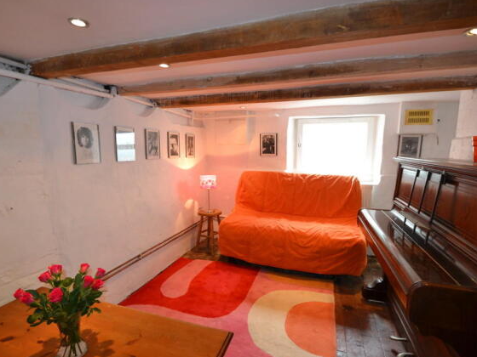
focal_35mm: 19
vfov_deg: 69.9
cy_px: 181
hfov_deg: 86.0
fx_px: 256
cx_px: 241
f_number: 3.5
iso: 800
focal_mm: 11
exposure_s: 1/60
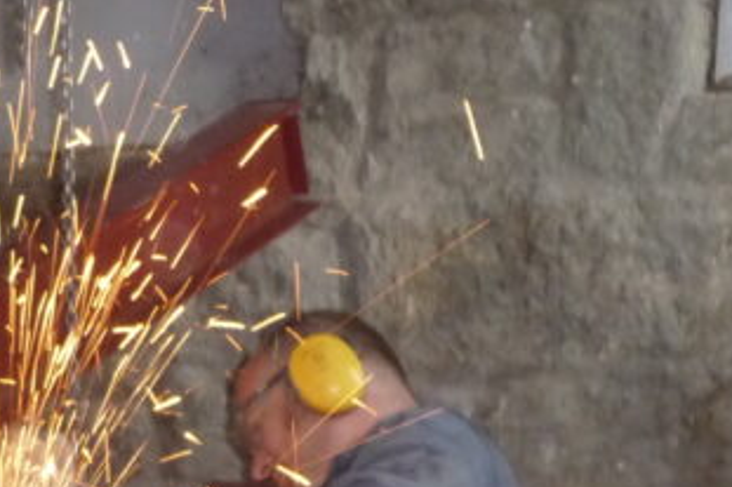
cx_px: 75
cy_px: 783
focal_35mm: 96
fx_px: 1951
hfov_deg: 20.8
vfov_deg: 13.2
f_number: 3.3
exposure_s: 1/30
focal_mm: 4.7
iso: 320
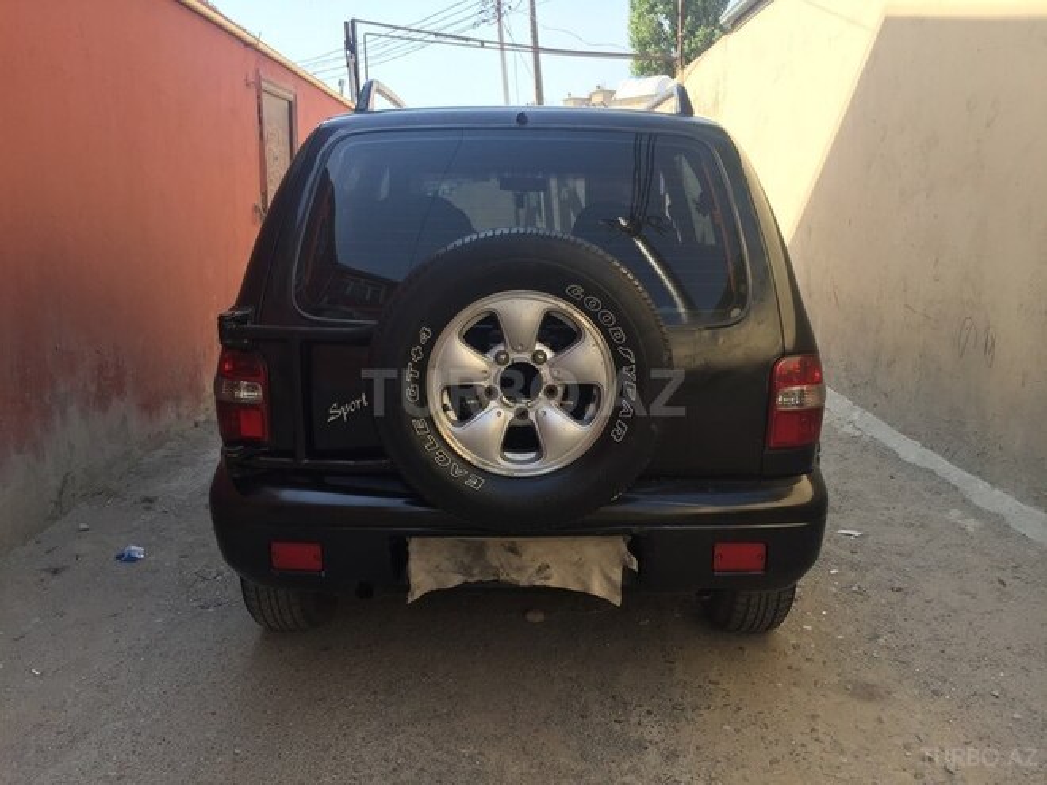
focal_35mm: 29
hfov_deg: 61.7
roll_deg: +0.4
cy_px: 392
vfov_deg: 48.2
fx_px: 877
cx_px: 524
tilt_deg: -10.7
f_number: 2.2
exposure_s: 1/501
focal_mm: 4.15
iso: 32
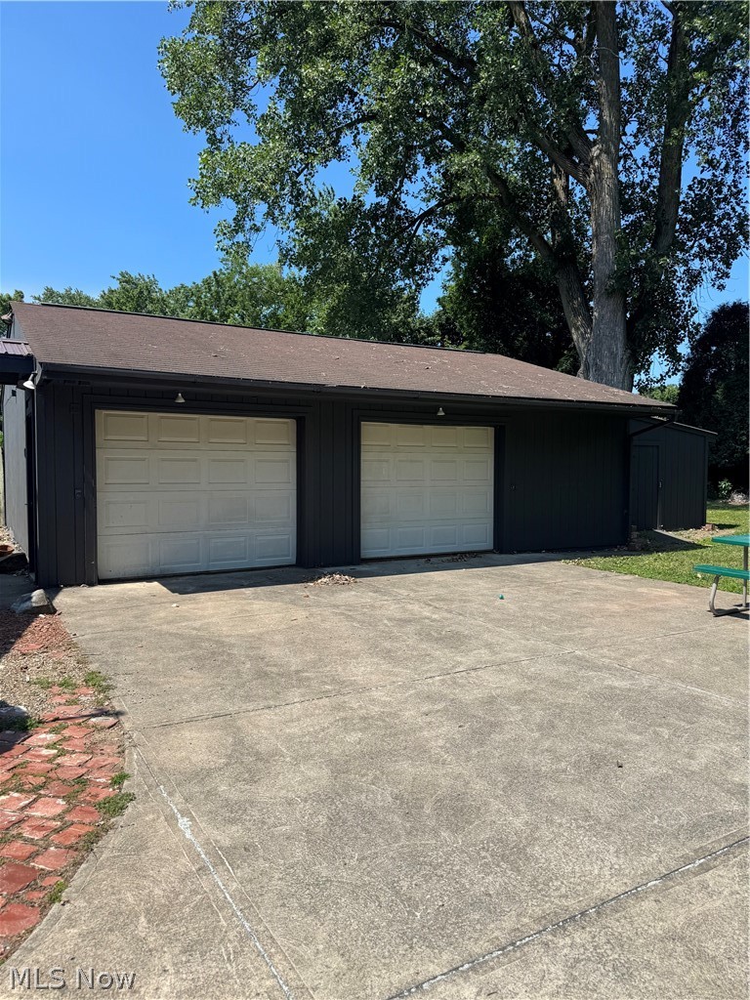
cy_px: 500
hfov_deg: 56.8
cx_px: 375
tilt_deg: -1.6
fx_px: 693
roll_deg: -1.3
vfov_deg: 71.6
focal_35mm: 24
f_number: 1.78
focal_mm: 6.76
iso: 80
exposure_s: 1/4608
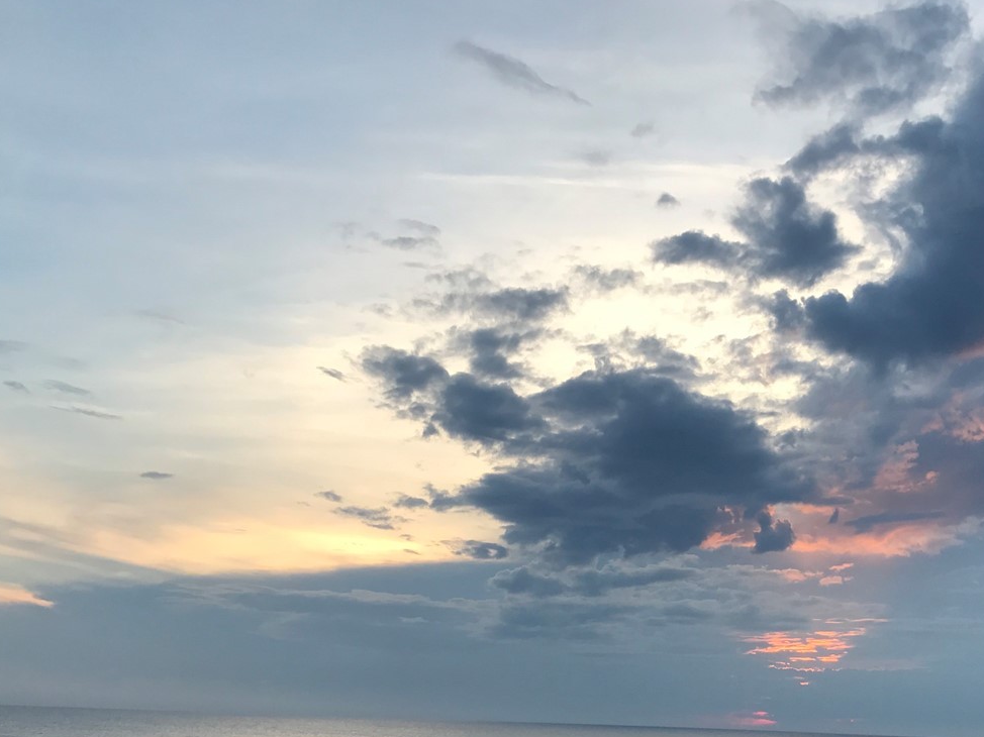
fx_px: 1307
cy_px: 582
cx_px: 704
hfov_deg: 40.4
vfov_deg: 30.8
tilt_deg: +5.1
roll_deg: -1.2
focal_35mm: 46
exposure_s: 1/197
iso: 20
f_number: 1.8
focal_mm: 3.99
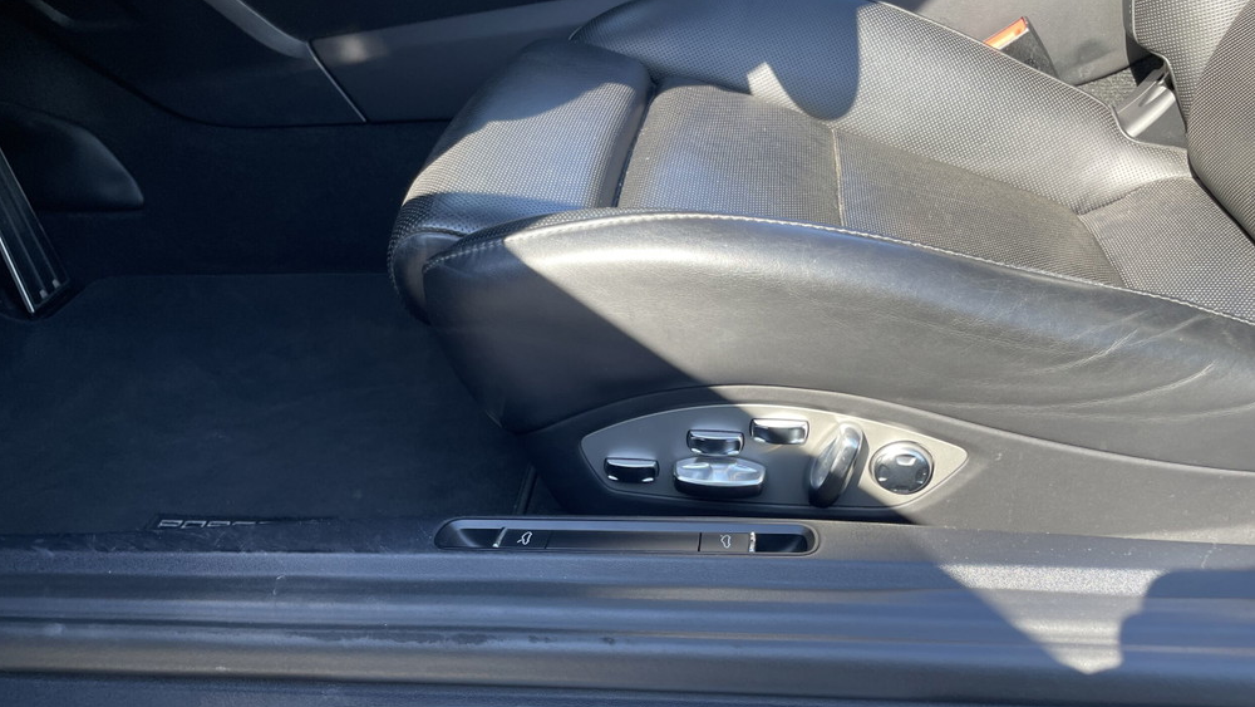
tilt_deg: -36.4
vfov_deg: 39.7
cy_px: 478
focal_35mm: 29
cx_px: 628
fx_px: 965
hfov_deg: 66.1
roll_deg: +5.8
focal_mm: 4.2
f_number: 1.6
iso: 32
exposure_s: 1/192
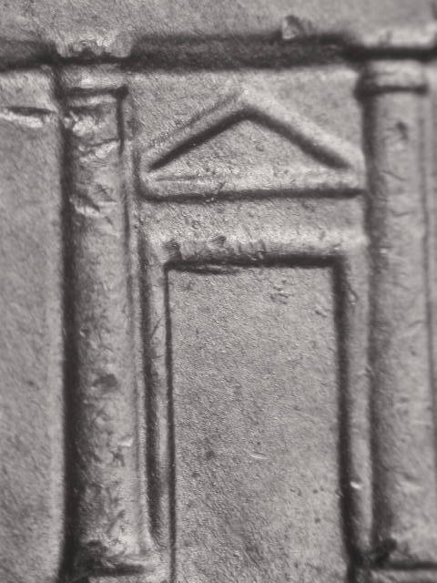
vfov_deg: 14.7
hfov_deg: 11.1
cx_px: 218
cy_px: 292
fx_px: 2256
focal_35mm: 134
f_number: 4.6
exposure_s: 1/21.3
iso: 100
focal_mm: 27.7
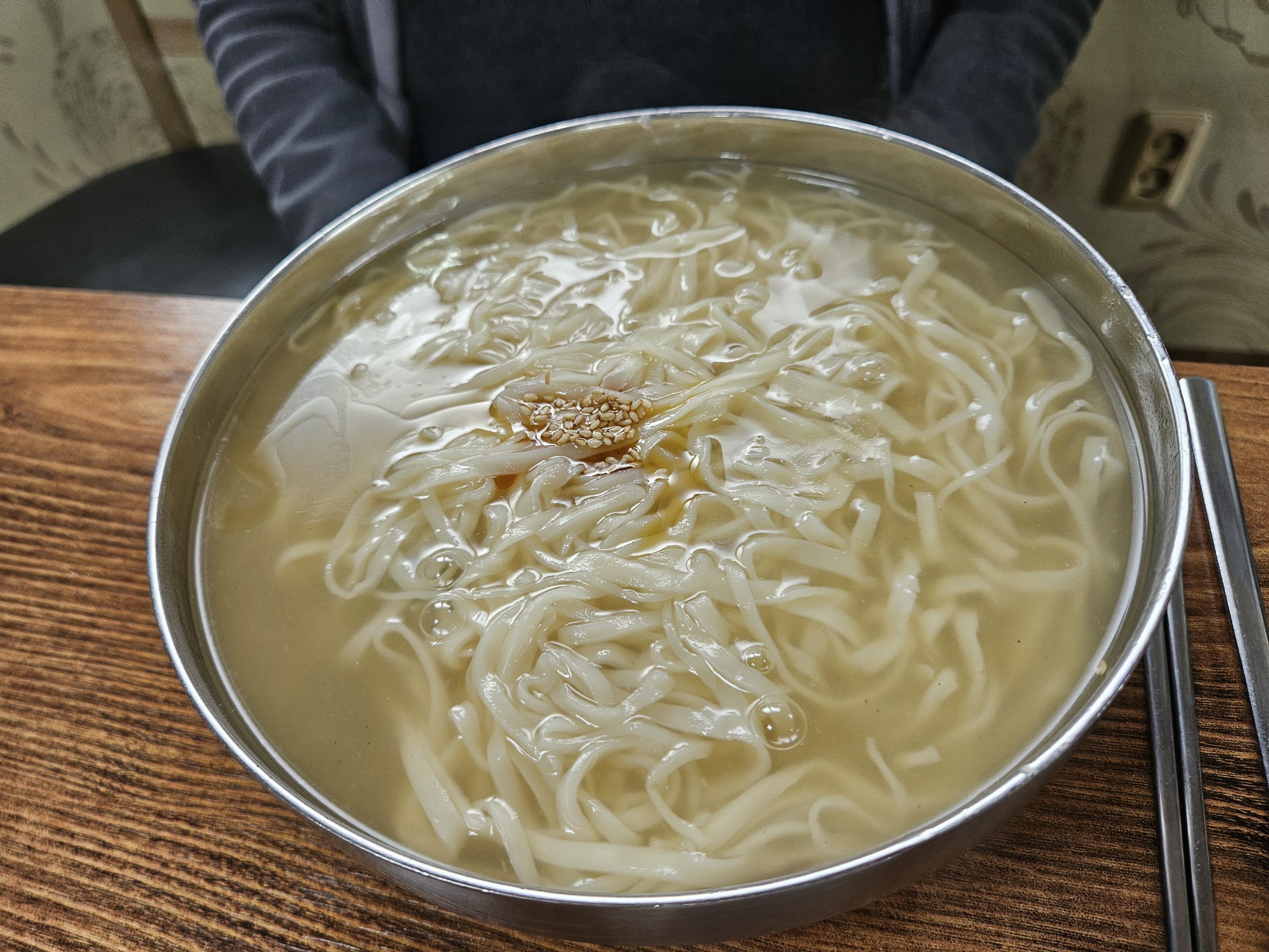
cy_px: 476
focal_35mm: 23
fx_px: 843
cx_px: 634
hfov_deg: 73.9
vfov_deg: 58.9
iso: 125
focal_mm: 5.4
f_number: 1.8
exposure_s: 1/120
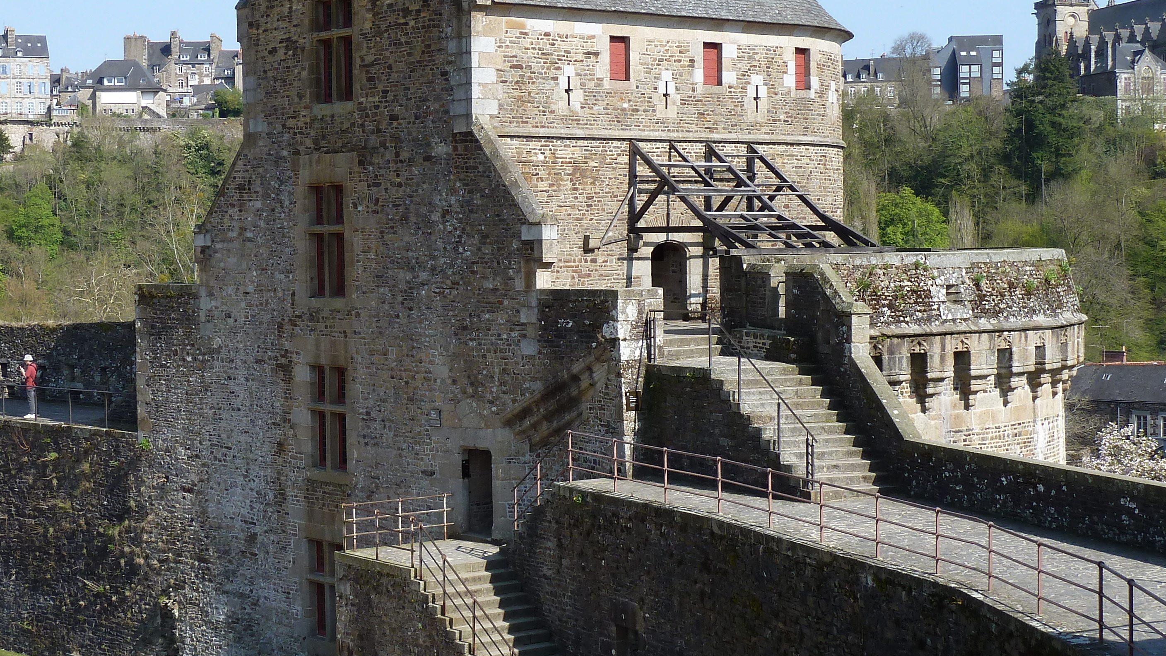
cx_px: 437
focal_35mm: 65
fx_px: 2010
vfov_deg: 18.5
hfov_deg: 32.2
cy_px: 294
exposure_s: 1/400
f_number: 4
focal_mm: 6.9
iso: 80
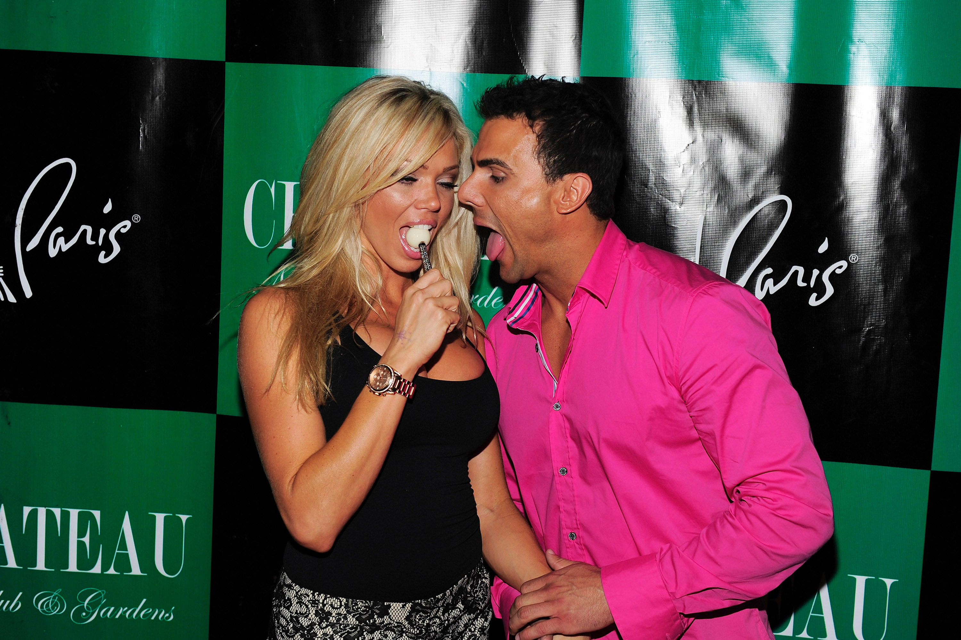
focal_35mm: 48
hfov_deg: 41.1
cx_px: 480
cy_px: 320
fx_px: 1281
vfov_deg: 28.1
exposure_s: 1/125
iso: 400
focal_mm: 48
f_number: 5.6
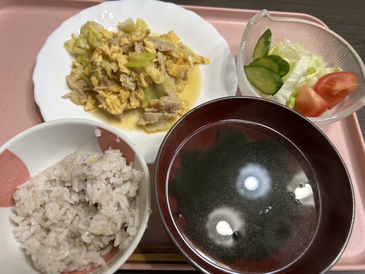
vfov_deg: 53.1
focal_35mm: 26
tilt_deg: -64.5
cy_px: 137
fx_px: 274
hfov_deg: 67.3
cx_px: 182
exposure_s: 1/119
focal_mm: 5.7
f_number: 1.5
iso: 125
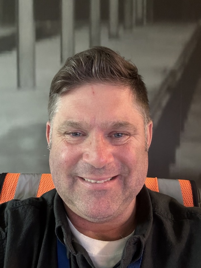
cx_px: 100
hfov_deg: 46.8
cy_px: 134
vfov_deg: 60.0
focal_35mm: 30
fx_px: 232
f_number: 1.9
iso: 400
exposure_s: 1/32
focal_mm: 2.69
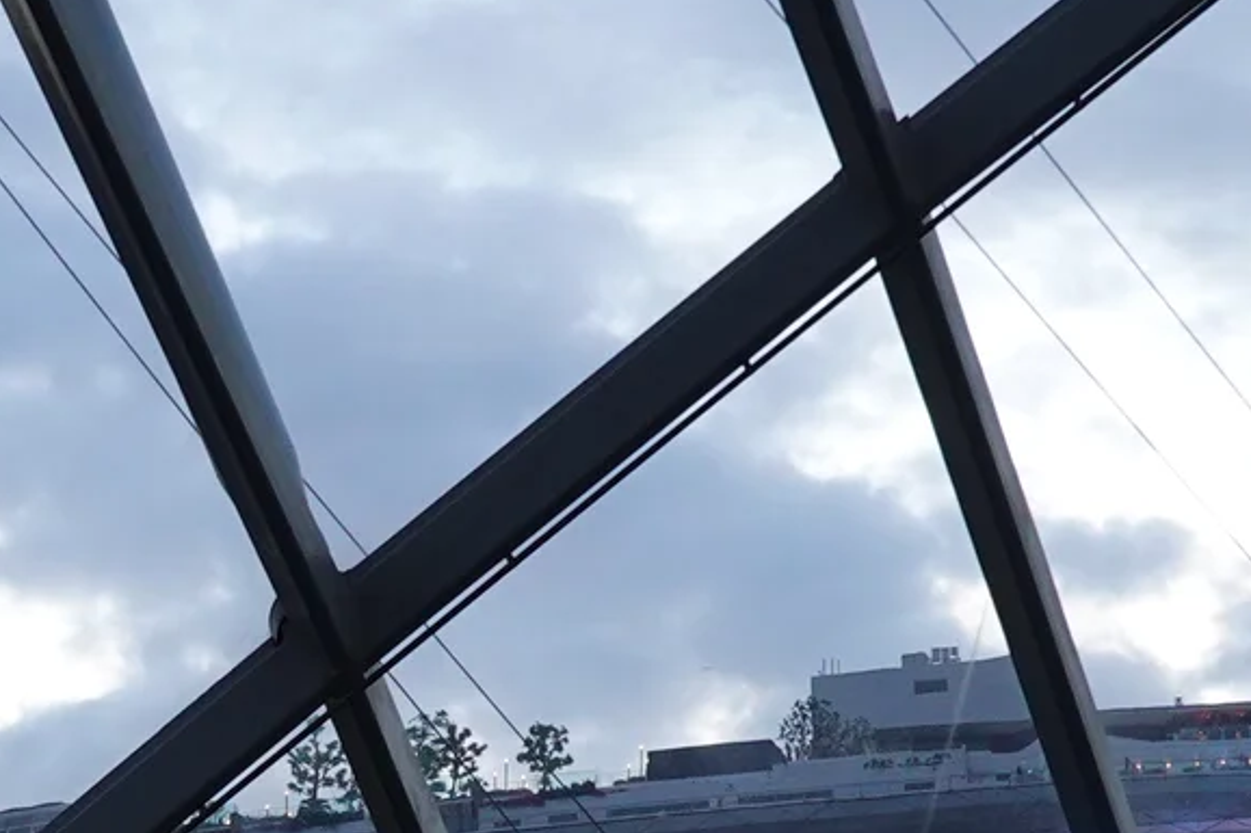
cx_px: 41
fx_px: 6635
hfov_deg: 10.7
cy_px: 974
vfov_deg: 7.1
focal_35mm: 191
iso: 320
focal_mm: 16.86
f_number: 4
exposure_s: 1/50
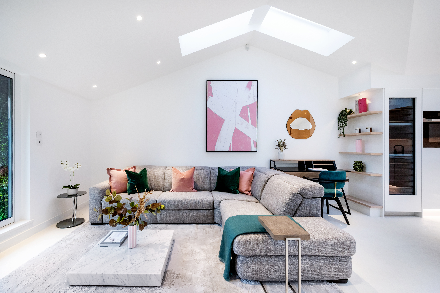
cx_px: 220
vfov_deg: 81.1
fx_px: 171
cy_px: 146
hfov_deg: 104.3
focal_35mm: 14
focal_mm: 14
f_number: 8
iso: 1000
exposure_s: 1/100
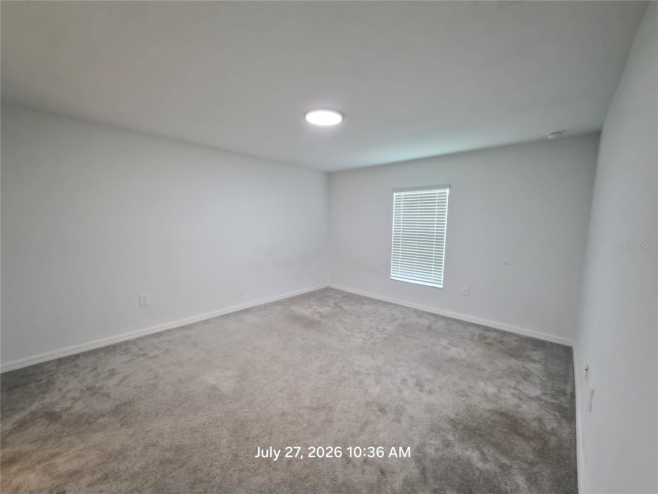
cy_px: 247
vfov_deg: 89.9
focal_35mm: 13
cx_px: 329
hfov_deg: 106.2
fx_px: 247
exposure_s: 1/60
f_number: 2.2
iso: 250
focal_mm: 1.7
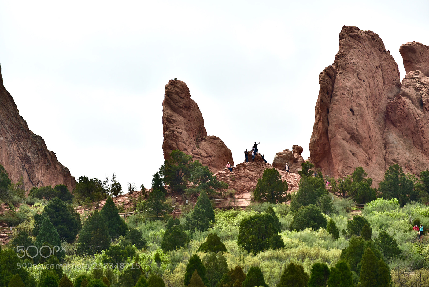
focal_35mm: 200
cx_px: 214
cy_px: 144
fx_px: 2384
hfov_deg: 10.3
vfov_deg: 6.9
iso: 200
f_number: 6.3
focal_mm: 200
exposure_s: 1/400
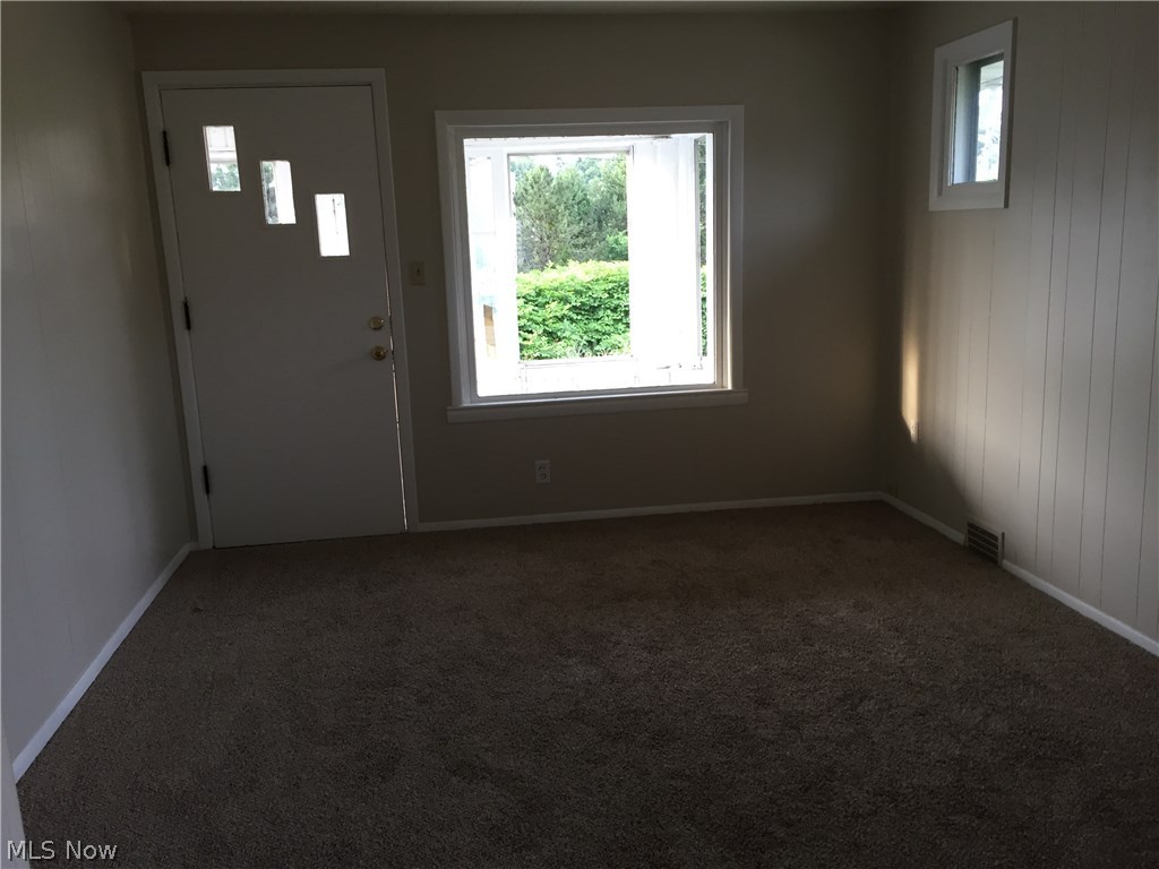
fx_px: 971
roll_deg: +2.0
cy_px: 434
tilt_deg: -11.9
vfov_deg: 48.2
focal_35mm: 29
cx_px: 580
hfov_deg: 61.7
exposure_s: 1/30
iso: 64
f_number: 2.2
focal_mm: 4.15
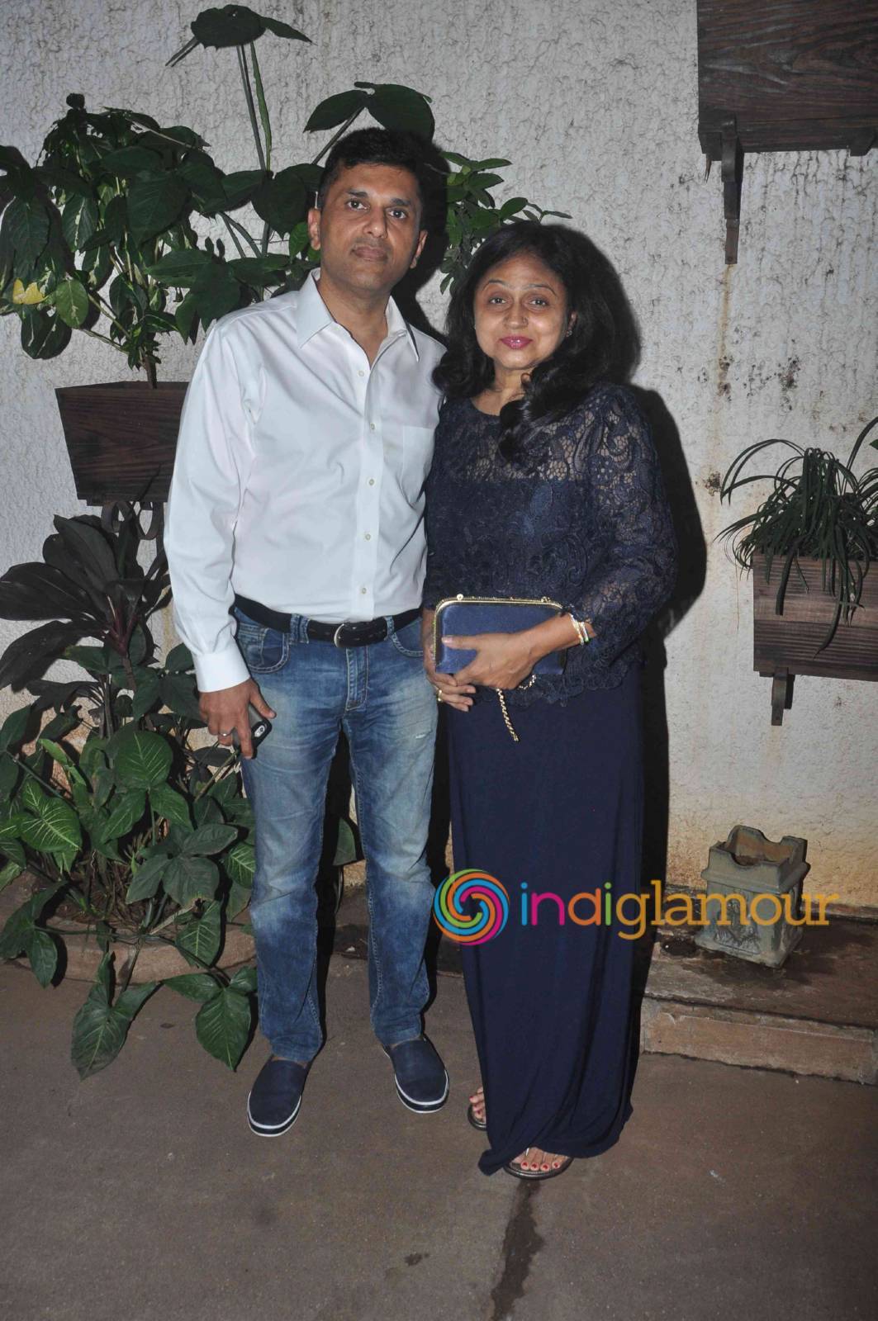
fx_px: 1210
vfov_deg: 57.3
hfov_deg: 39.9
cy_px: 660
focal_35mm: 33
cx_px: 439
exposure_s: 1/200
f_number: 9
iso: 640
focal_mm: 22
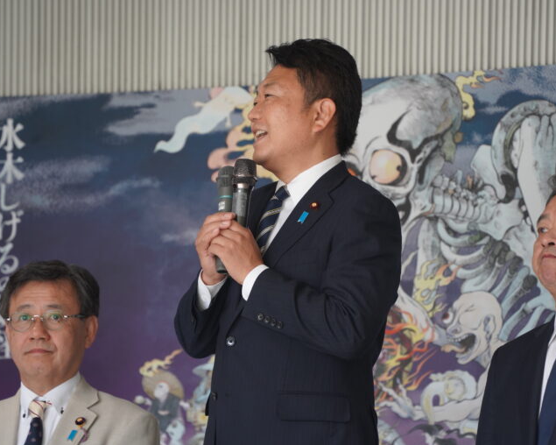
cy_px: 223
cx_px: 309
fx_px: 3735
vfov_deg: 6.8
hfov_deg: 8.5
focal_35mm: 227
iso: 1600
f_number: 5.6
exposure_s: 1/250
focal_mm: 200
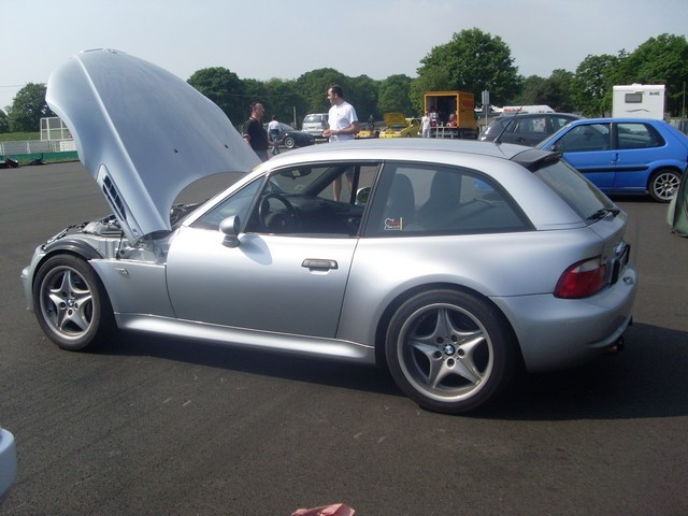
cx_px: 344
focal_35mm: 38
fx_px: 755
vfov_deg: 37.7
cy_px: 258
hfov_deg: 49.0
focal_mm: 6.3
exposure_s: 1/350
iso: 80
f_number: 7.7
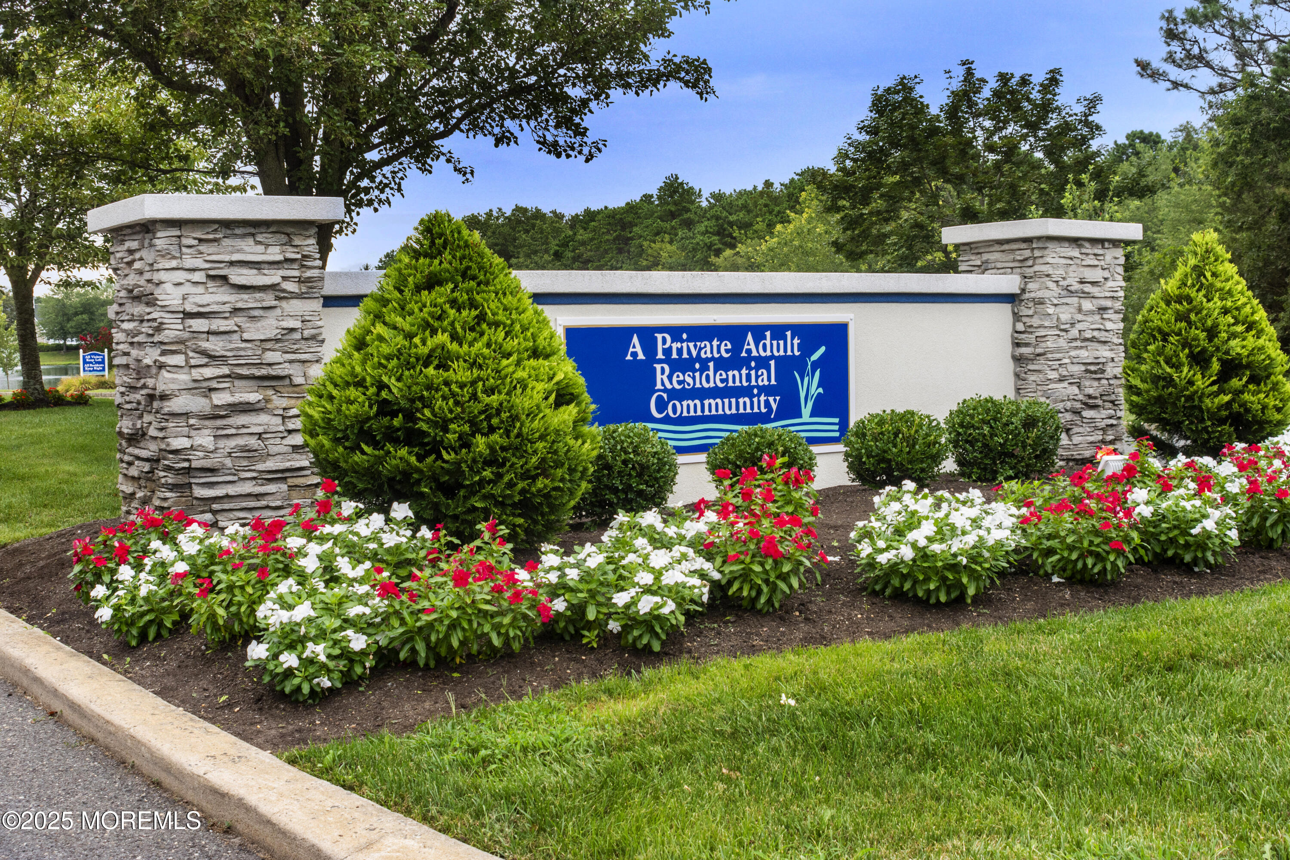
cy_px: 430
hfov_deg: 46.4
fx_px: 1505
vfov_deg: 31.9
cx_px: 645
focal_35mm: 42
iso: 720
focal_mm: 28
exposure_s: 1/50
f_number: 8
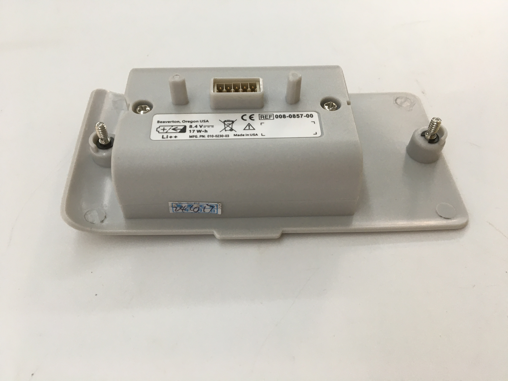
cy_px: 190
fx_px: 426
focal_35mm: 29
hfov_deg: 61.7
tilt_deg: -49.4
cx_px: 254
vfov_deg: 48.2
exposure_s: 1/33
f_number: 2.2
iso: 40
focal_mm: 4.15
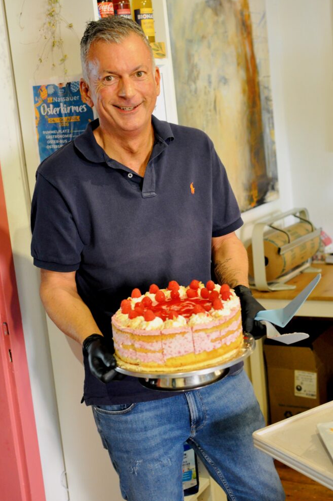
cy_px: 247
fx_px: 758
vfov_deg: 36.6
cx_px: 172
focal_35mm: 55
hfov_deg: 24.8
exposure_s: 1/60
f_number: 2.8
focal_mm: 35
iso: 1600
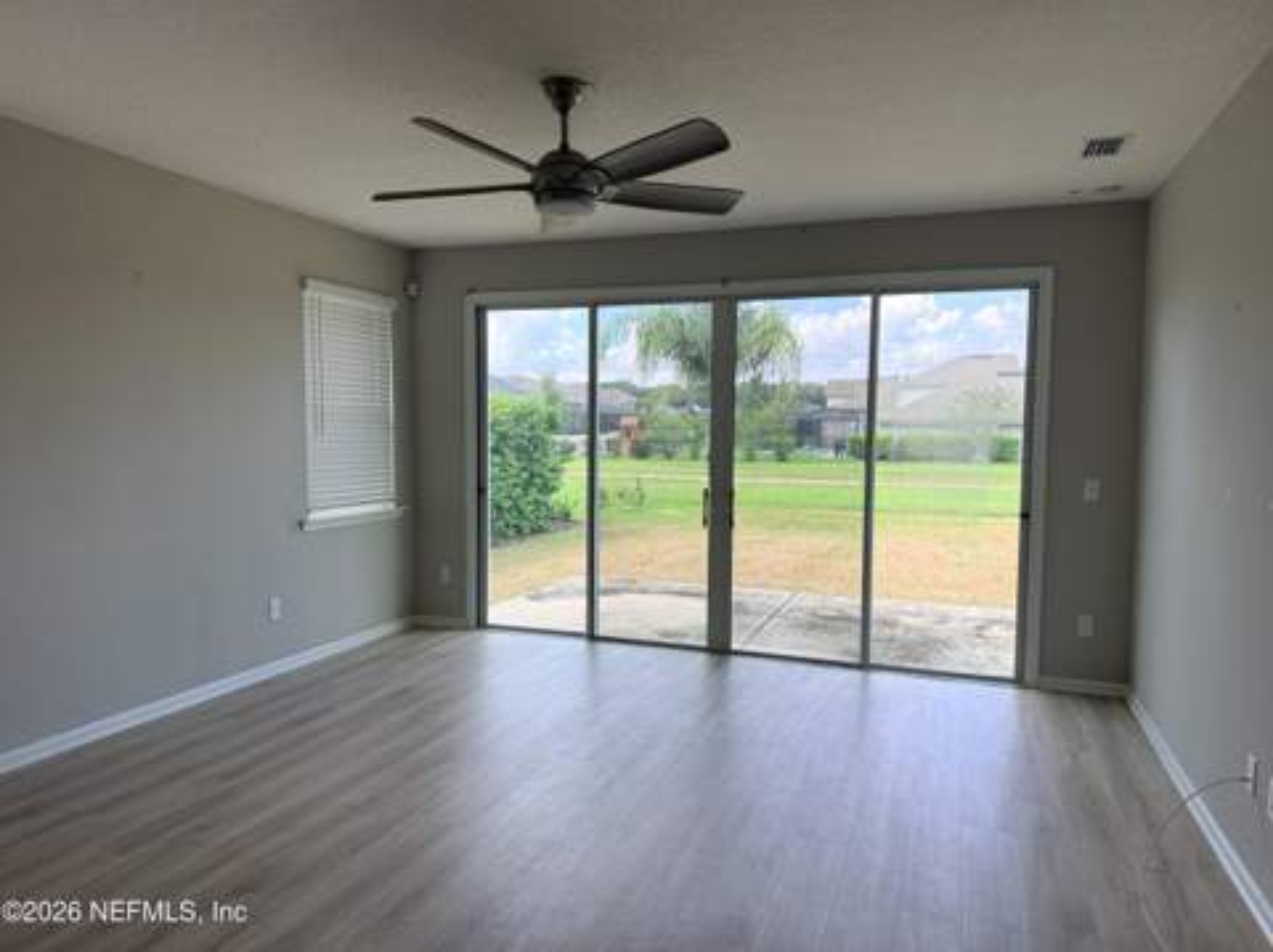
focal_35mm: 24
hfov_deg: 71.7
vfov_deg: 56.7
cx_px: 636
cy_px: 476
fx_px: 882
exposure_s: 1/649
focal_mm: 6.76
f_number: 1.78
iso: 100
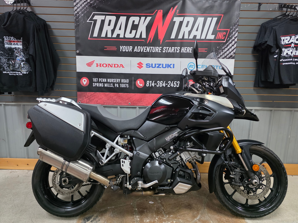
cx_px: 149
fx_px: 198
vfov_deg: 58.9
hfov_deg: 73.9
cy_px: 112
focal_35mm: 23
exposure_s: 1/120
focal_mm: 6.3
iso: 800
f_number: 1.7
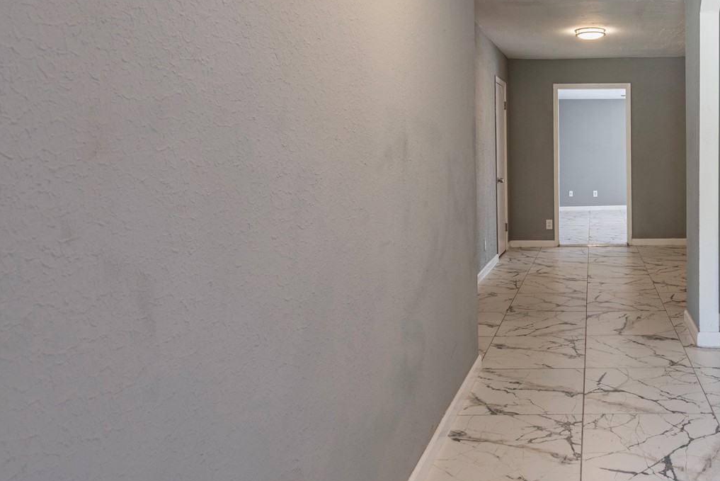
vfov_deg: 40.7
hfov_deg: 54.3
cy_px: 164
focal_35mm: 32
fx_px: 640
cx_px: 585
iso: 100
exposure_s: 1/6
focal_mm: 15
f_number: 9
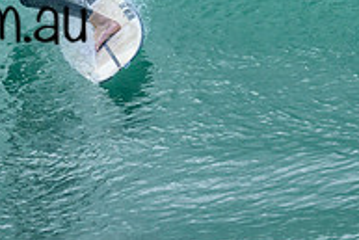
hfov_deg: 0.6
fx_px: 32972
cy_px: -94
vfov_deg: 0.4
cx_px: 91
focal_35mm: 3304
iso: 450
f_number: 6.3
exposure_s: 1/2000
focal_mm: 800
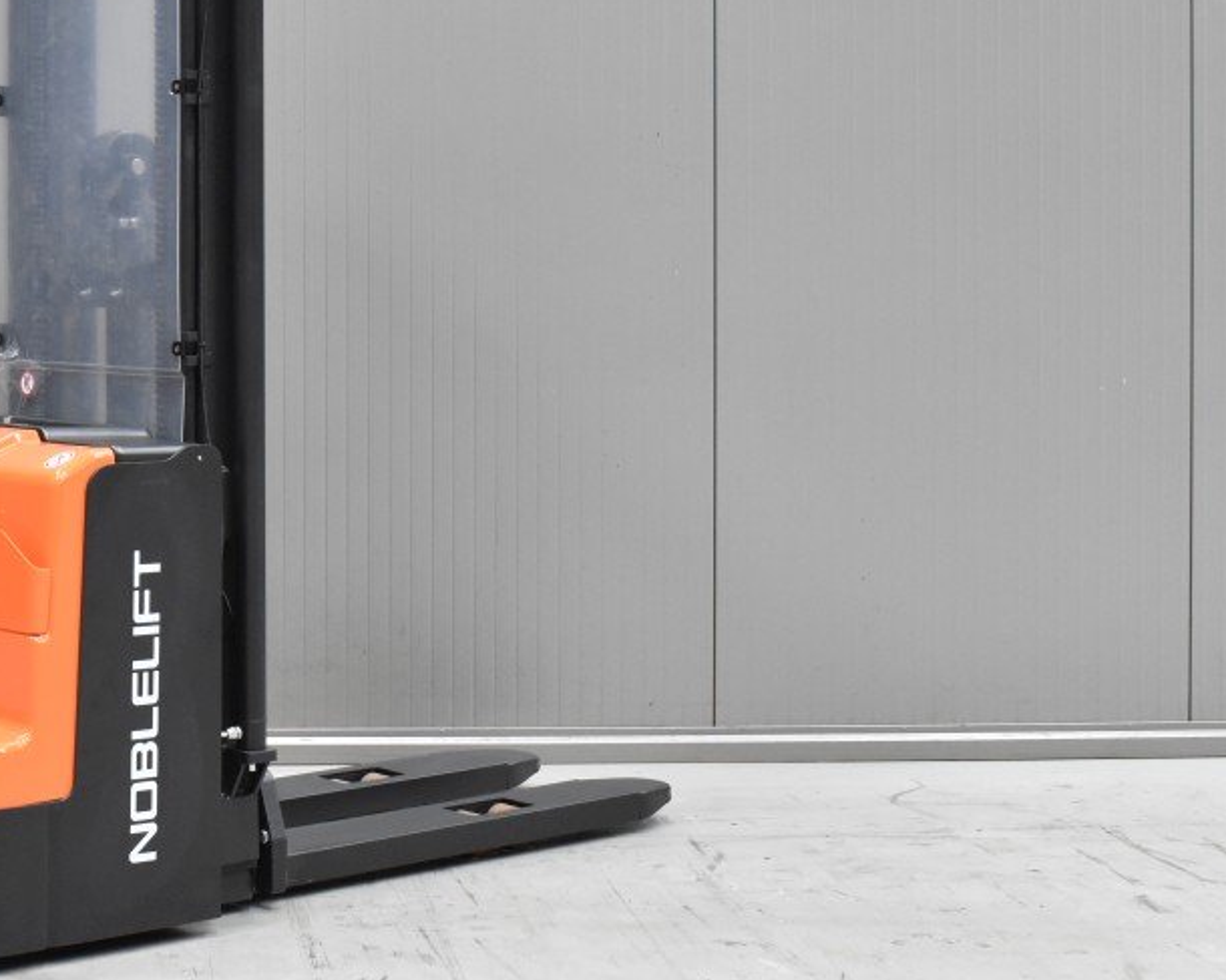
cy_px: 261
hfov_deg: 25.6
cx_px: 135
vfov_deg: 21.1
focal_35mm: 72
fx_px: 2613
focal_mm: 26
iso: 1600
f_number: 7.1
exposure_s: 1/20
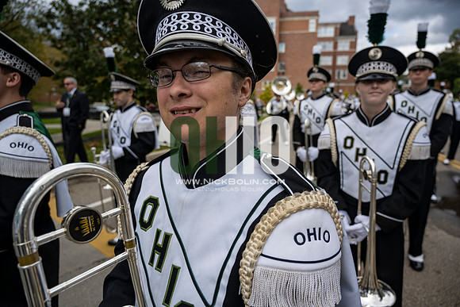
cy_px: 154
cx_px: 230
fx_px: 307
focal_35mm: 24
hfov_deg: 73.7
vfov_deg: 53.2
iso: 100
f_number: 4
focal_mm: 24
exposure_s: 1/1000
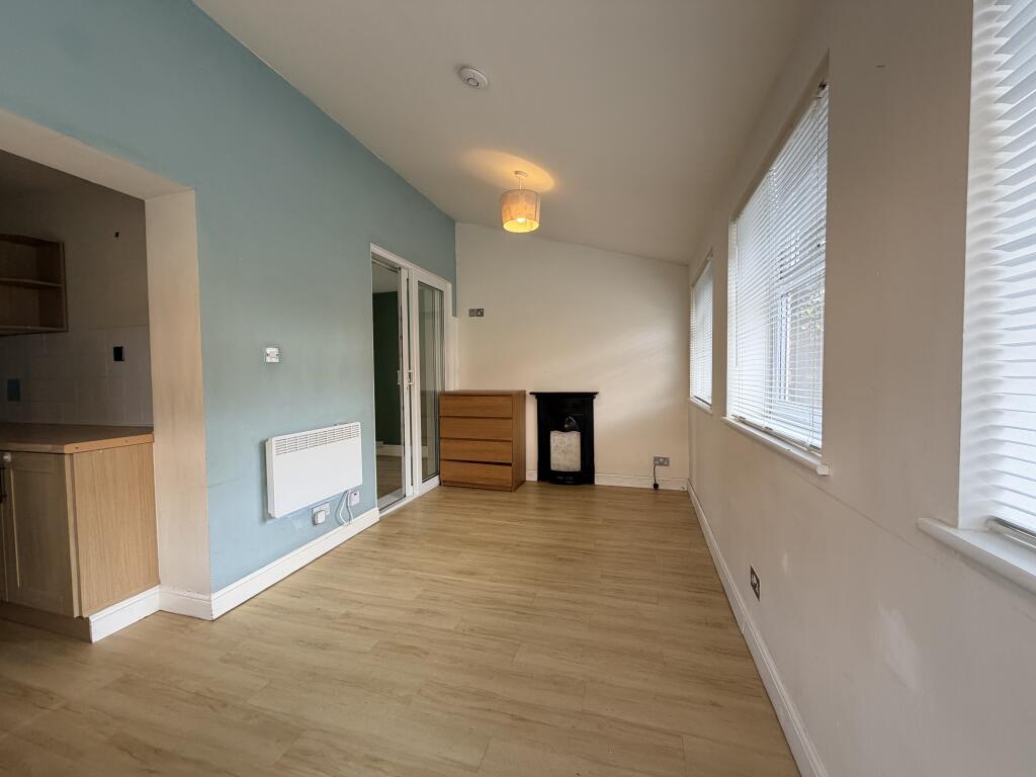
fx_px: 419
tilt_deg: -2.1
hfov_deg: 102.1
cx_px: 518
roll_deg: +0.6
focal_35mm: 14
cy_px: 388
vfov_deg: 85.7
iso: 160
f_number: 2.2
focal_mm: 2.22
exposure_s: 1/121
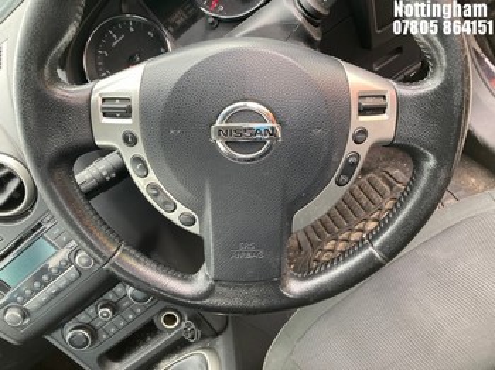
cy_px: 185
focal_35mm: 28
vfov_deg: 49.7
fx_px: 400
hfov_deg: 63.5
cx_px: 248
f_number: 1.8
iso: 80
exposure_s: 1/113
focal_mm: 3.99
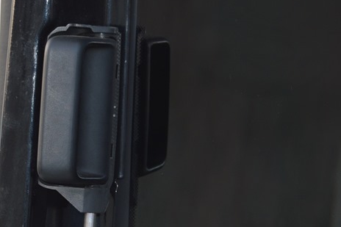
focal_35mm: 139
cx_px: 94
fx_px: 1316
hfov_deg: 14.7
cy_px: 163
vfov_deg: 9.8
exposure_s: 1/125
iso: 250
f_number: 5
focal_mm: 42
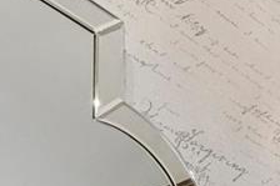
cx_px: 470
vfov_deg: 9.8
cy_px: 588
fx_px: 777
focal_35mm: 100
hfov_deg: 17.4
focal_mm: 14
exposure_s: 1/8
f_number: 11
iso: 400
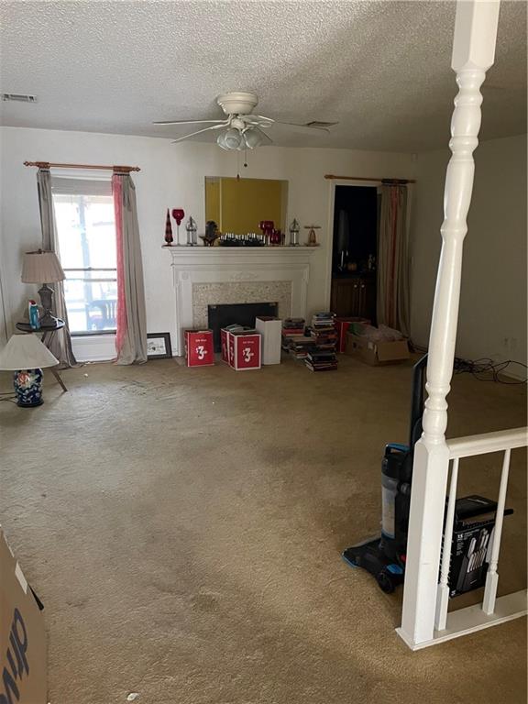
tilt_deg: -12.9
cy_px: 352
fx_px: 529
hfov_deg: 53.1
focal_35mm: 26
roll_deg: -1.4
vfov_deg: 67.3
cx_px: 264
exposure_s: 1/40
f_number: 1.6
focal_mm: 5.1
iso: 640
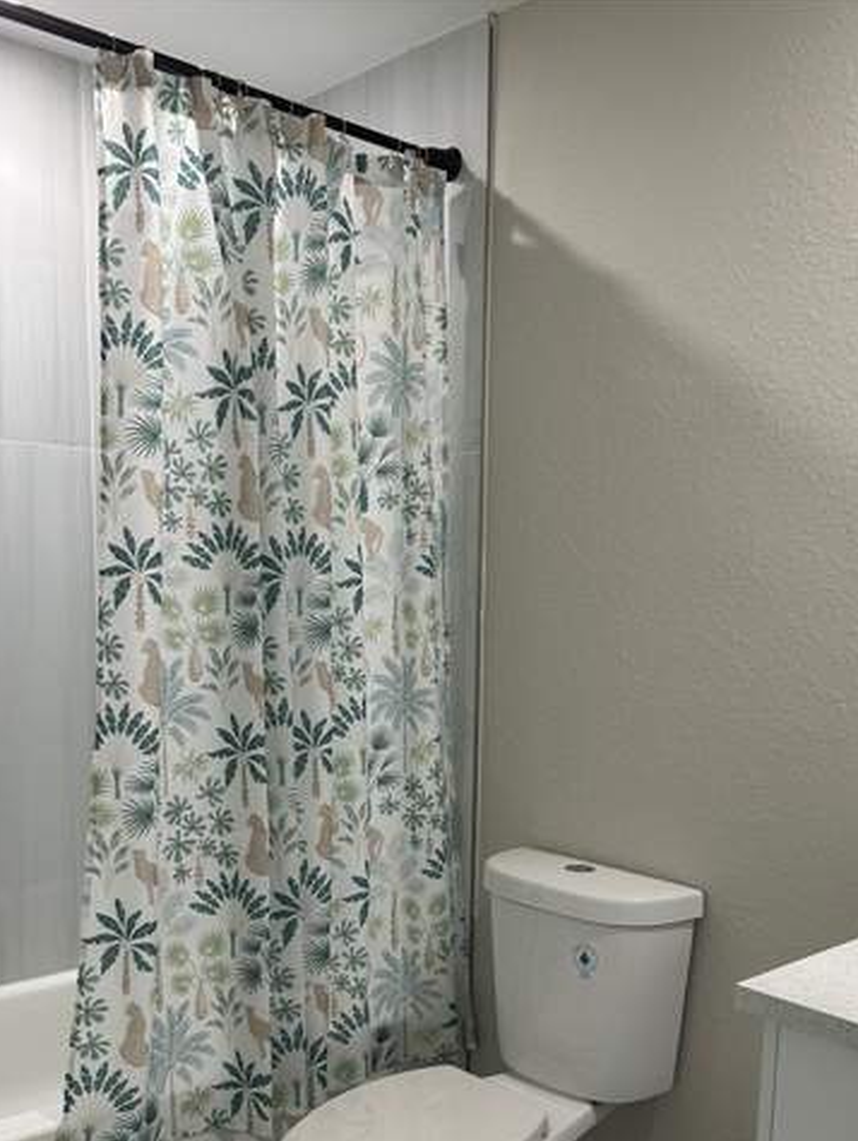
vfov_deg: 51.6
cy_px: 764
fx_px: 1155
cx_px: 519
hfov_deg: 40.5
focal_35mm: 35
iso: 80
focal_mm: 5.7
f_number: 1.5
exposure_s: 1/60
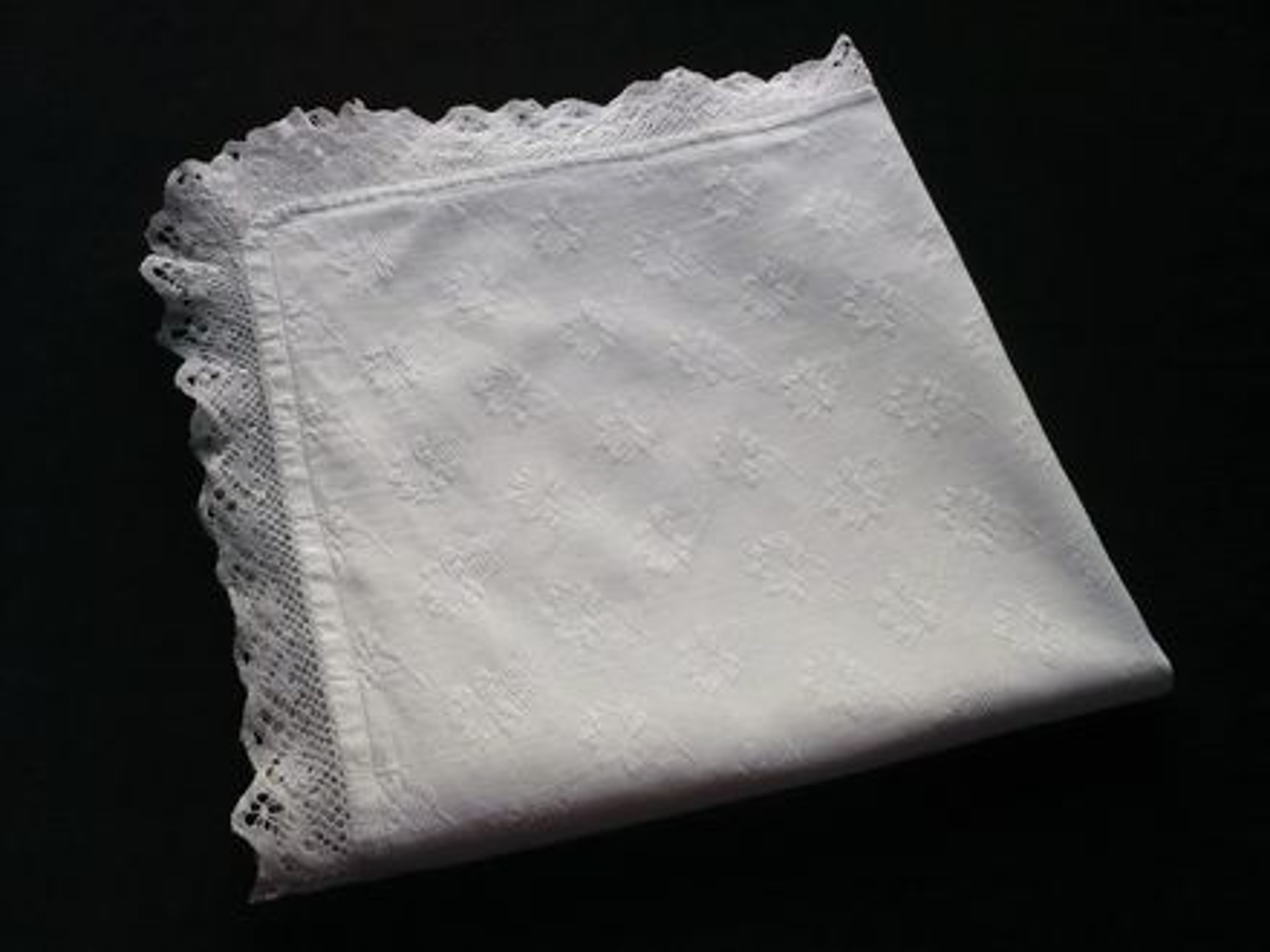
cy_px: 476
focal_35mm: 35
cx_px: 635
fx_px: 1284
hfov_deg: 52.6
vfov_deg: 40.7
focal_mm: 5.8
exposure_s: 1/640
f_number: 2.8
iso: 400
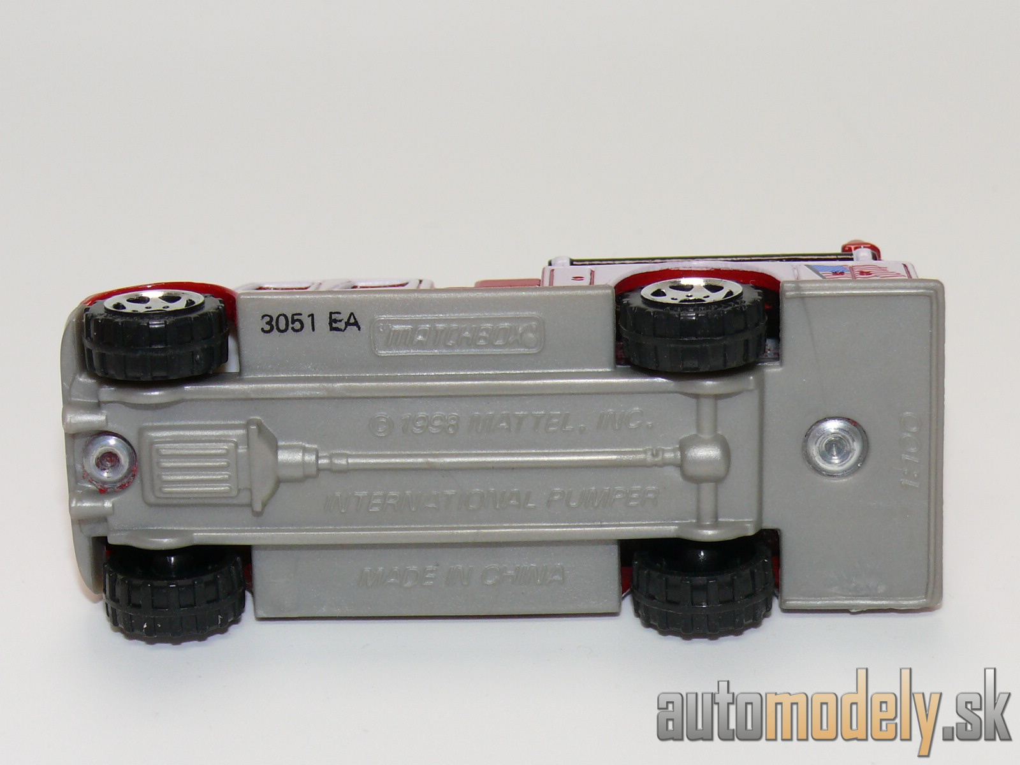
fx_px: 3006
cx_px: 510
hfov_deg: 19.3
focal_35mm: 102
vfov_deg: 14.5
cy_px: 382
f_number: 4
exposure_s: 1/30
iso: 100
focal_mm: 13.3
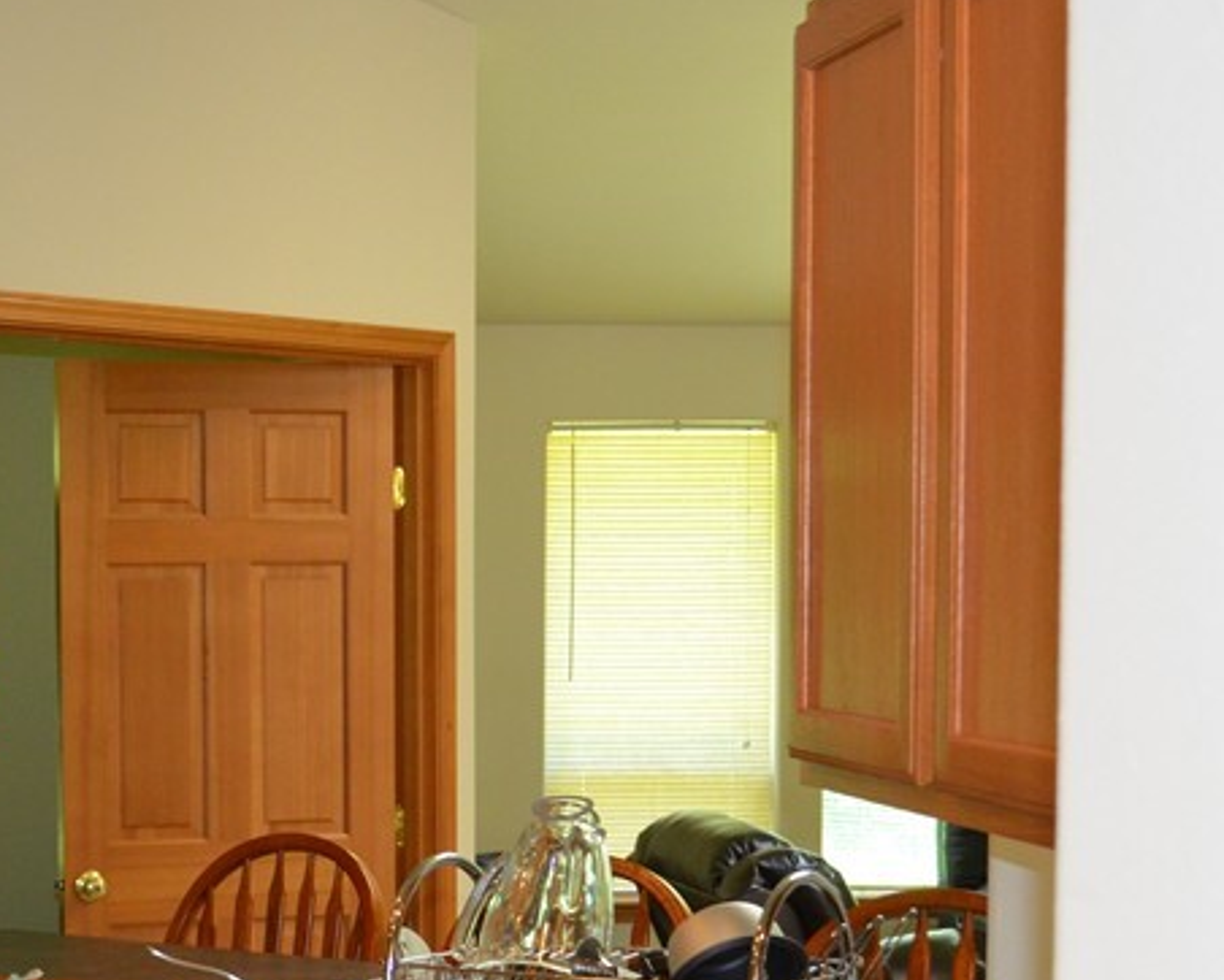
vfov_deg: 17.3
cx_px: 99
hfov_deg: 21.2
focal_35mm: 88
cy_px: 786
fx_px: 3189
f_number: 4.2
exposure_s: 1/60
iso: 1000
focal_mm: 26
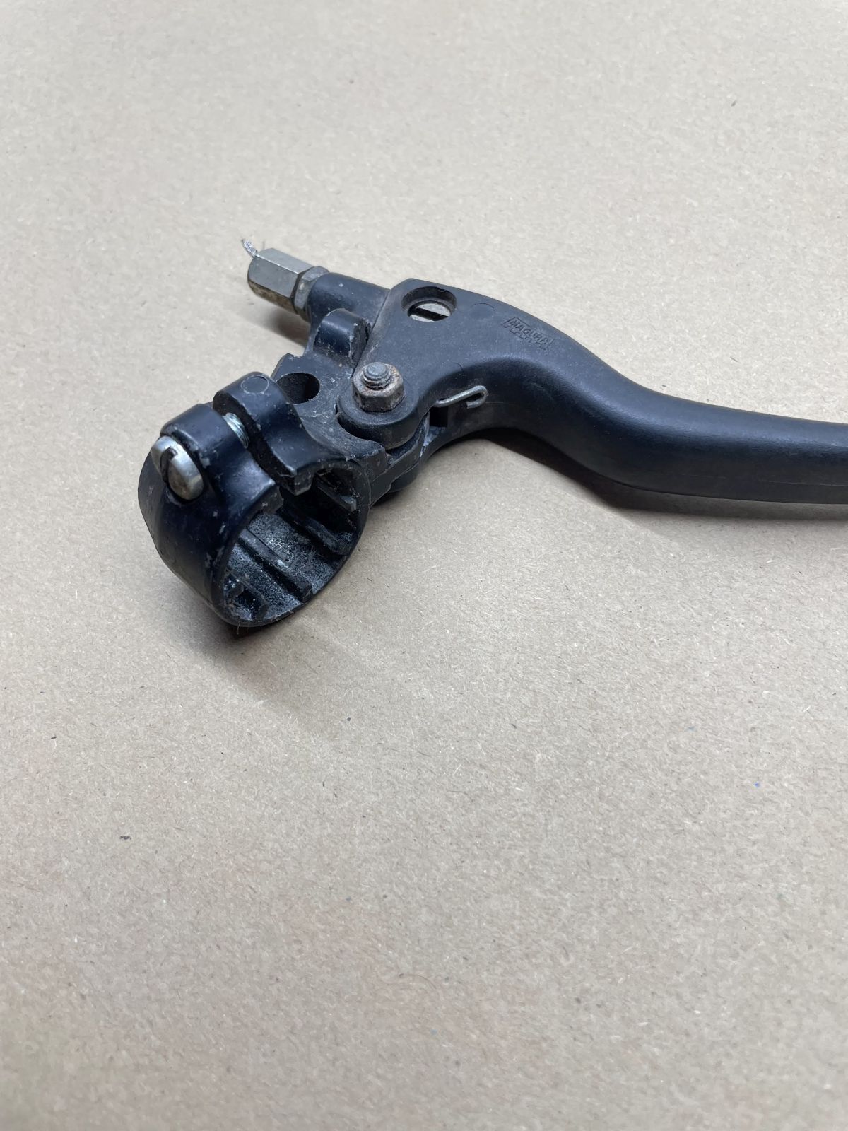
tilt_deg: -59.7
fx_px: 849
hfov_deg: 53.1
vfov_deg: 67.3
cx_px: 424
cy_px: 566
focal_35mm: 26
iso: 80
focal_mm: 4.2
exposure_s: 1/100
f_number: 1.6
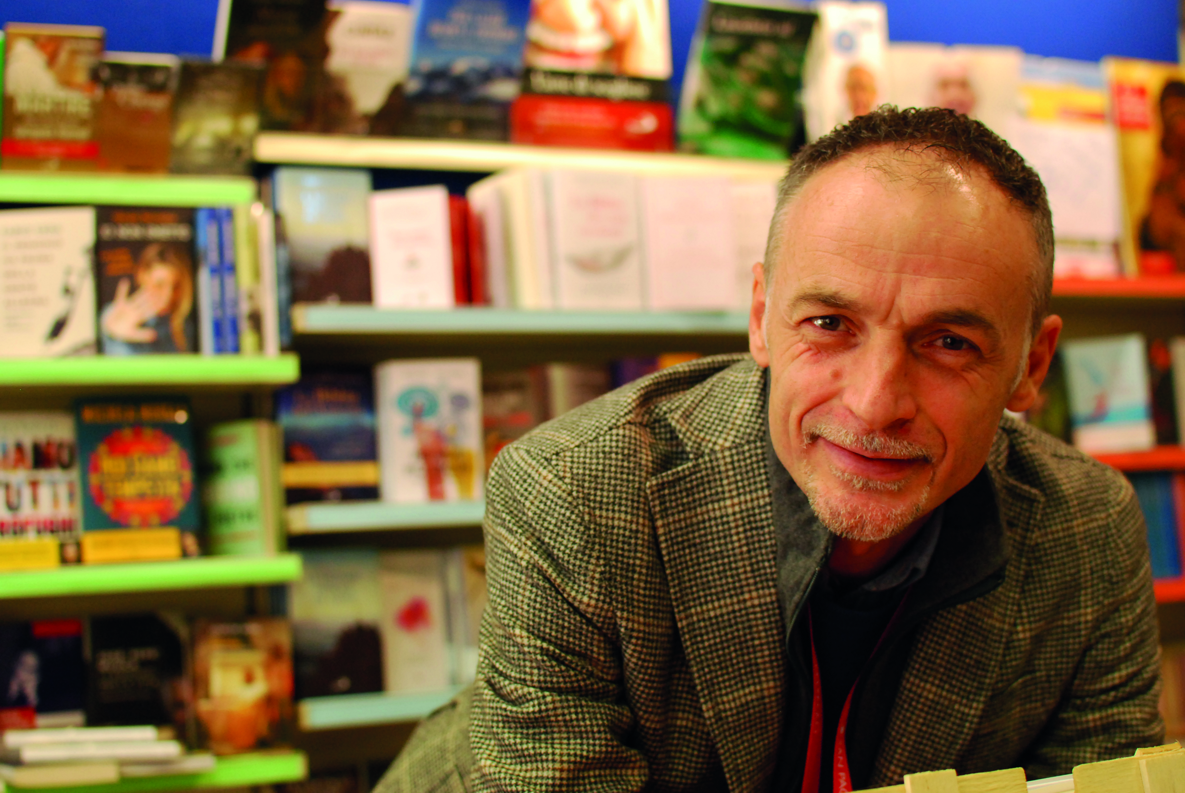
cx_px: 592
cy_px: 396
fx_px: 1730
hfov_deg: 37.8
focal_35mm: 52
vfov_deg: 25.8
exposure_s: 1/160
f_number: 3.2
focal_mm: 35
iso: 800
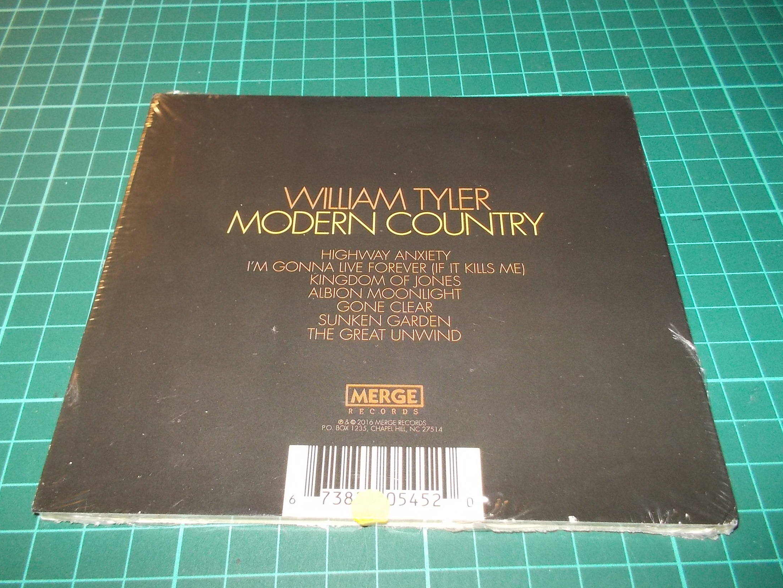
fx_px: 679
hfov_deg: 60.0
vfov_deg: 46.8
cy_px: 289
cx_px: 380
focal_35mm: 30
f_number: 3.3
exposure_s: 1/30
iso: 200
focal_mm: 4.1
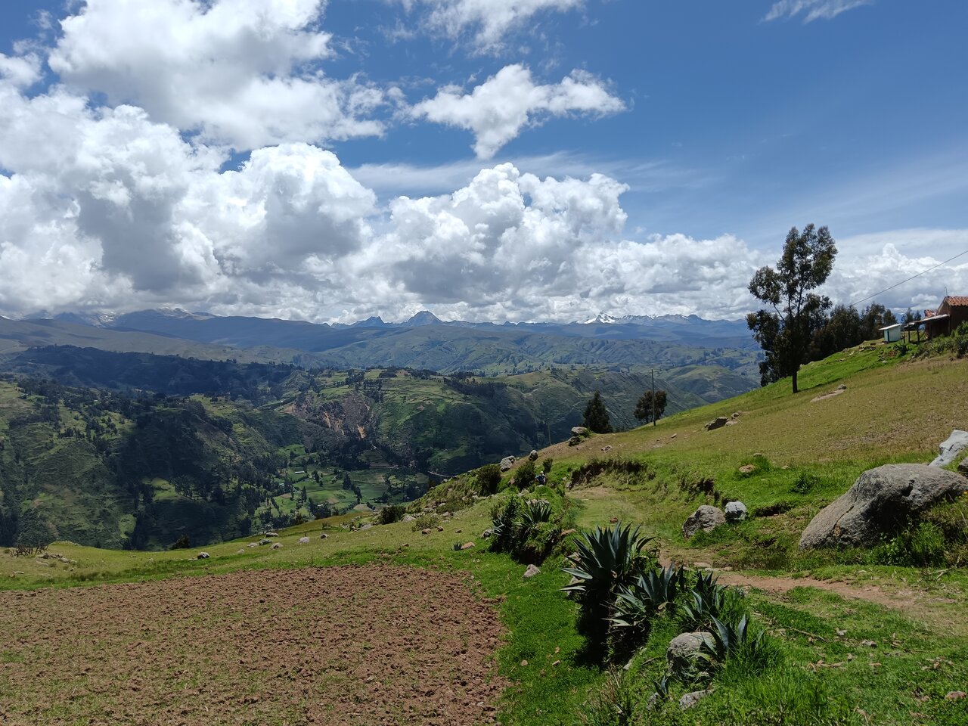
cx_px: 484
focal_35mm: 27
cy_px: 363
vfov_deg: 51.4
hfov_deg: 65.3
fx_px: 755
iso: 103
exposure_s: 1/1675
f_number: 1.9
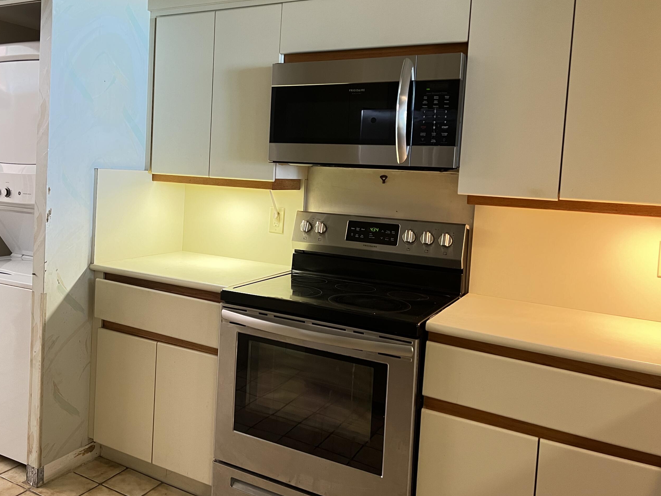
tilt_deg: -3.9
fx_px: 592
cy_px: 205
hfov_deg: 58.0
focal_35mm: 31
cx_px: 269
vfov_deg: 45.3
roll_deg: -2.6
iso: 320
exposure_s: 1/60
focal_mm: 5.7
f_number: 1.5
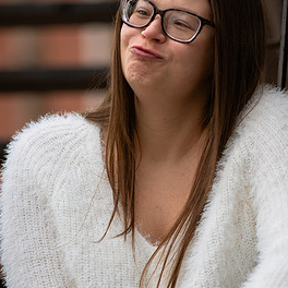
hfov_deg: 7.7
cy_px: 155
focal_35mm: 227
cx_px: 157
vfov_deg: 7.7
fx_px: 2137
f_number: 2
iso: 64
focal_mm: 105
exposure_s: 1/640
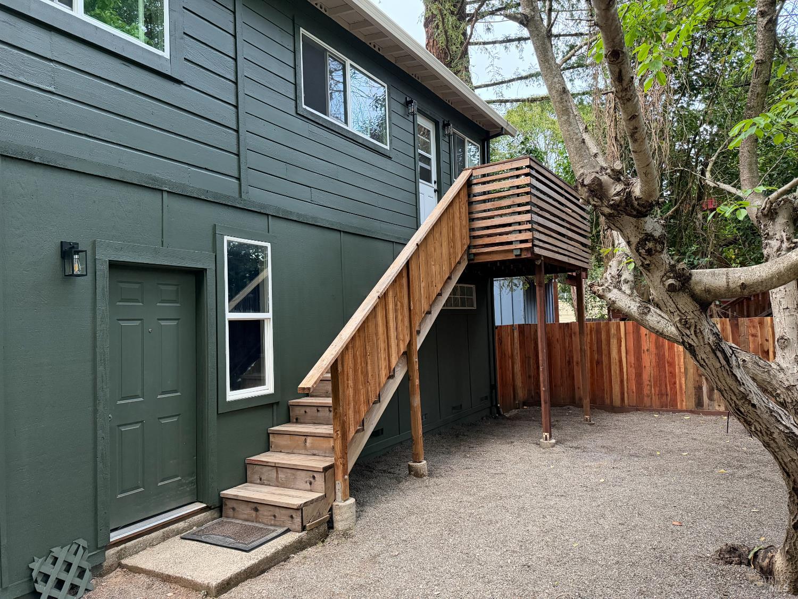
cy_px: 300
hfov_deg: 71.6
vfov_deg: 56.8
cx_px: 399
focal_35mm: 24
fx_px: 553
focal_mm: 6.76
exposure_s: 1/60
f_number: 1.78
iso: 500
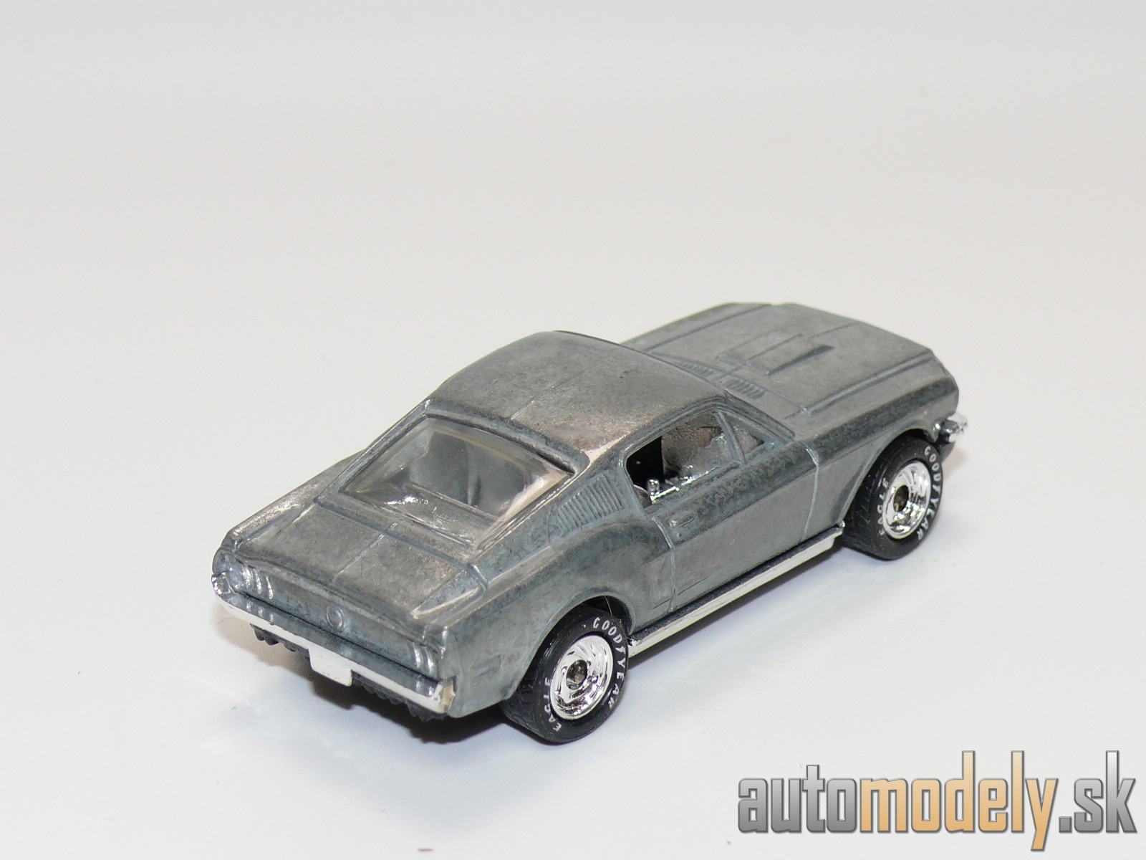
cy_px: 430
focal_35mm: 97
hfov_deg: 20.2
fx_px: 3211
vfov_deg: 15.2
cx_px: 573
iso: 100
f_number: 4
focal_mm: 13
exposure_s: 1/30
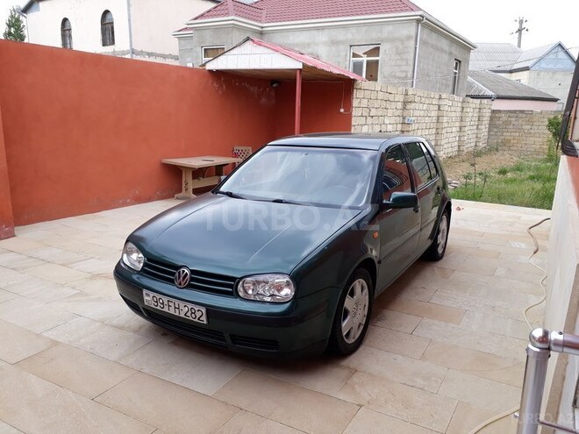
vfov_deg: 51.4
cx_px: 290
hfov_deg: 65.3
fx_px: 452
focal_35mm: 27
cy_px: 217
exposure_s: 1/237
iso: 40
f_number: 1.9
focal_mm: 3.6
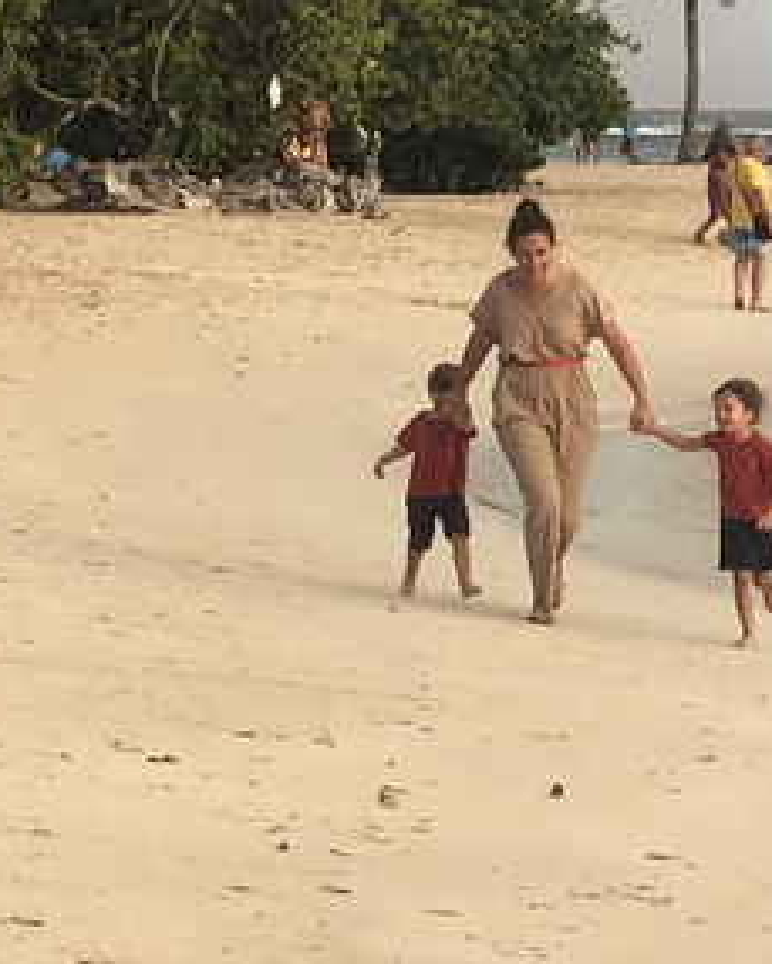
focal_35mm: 284
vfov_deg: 6.7
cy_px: -519
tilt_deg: +4.5
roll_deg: +0.6
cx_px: -371
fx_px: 8107
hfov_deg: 5.4
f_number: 2.4
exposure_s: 1/215
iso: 16
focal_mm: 6
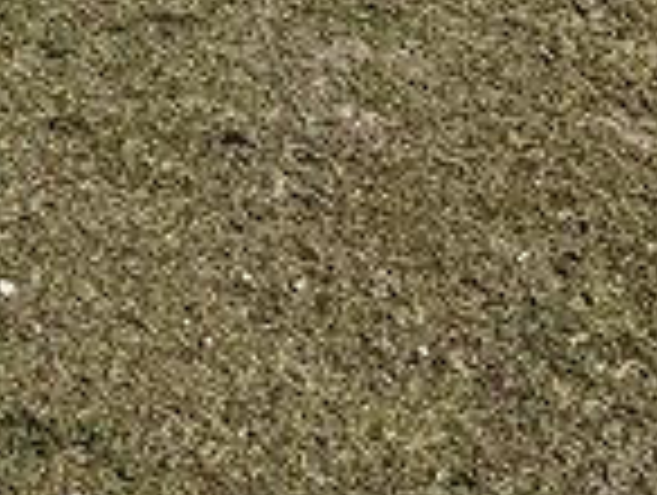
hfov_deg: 19.4
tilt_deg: -1.0
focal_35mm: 98
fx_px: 1863
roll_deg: +0.0
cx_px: -14
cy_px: -729
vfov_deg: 11.9
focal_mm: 2.22
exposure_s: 1/4425
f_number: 2.2
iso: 50
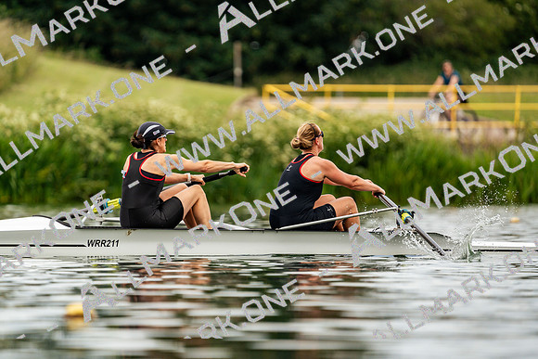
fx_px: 8879
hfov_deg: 3.5
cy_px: 180
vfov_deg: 2.3
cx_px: 269
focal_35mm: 594
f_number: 6.3
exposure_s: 1/2000
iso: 500
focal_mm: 594
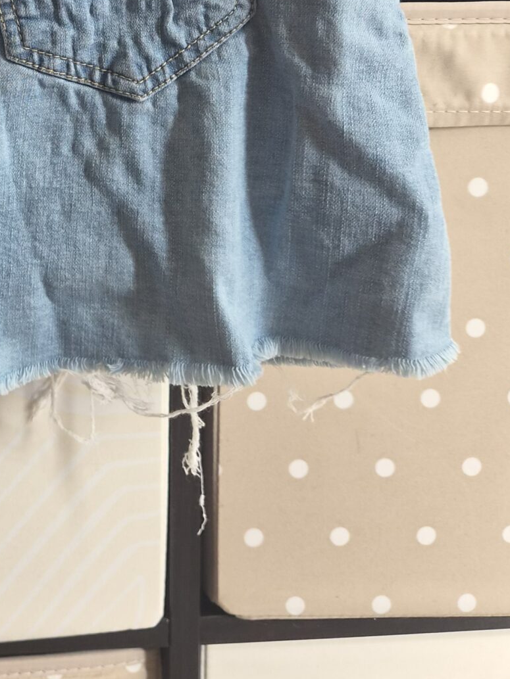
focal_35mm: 57
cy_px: 54
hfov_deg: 23.4
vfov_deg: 32.0
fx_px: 1119
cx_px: -105
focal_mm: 5.4
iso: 100
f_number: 1.8
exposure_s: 1/100
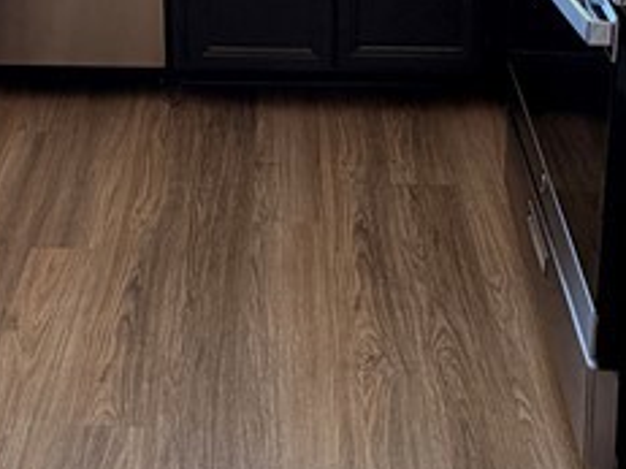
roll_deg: +2.0
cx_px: 225
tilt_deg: -11.4
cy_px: -274
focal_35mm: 62
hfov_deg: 31.0
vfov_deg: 19.8
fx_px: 1121
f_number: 2.2
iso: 40
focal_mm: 2.22
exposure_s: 1/120
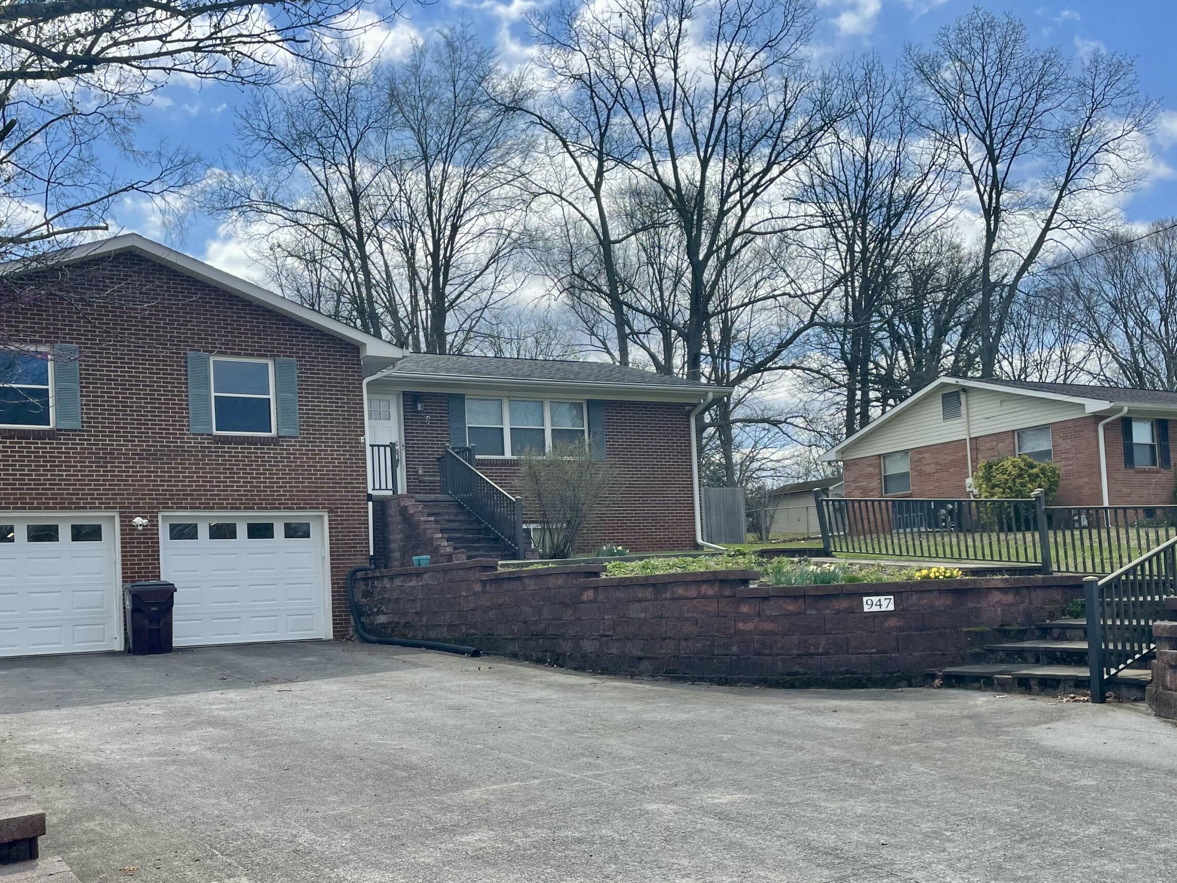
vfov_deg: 41.4
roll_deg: +3.0
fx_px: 1156
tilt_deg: +2.4
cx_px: 449
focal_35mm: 34
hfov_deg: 53.4
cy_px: 574
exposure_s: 1/4132
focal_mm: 4.2
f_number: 1.6
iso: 32
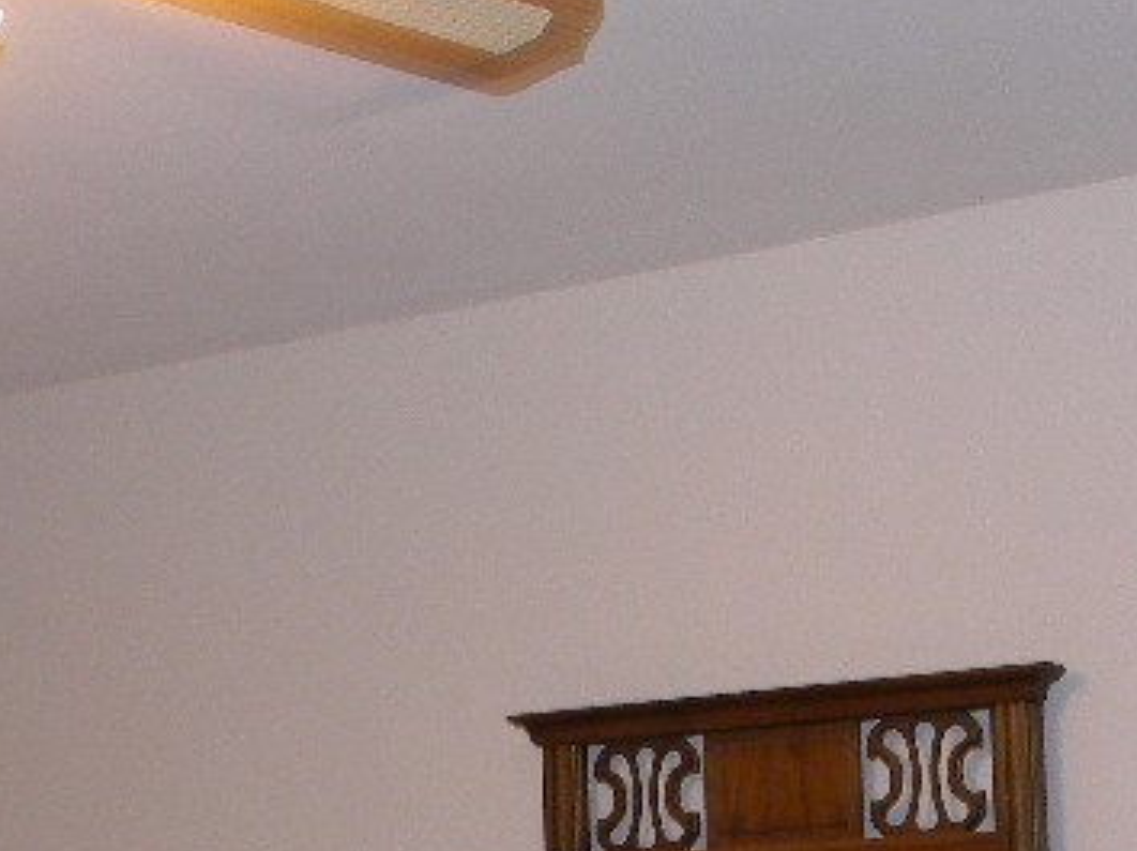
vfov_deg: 17.9
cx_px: 501
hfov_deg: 24.1
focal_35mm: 81
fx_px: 2659
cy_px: 787
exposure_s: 1/28.8
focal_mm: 5
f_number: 3.5
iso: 200
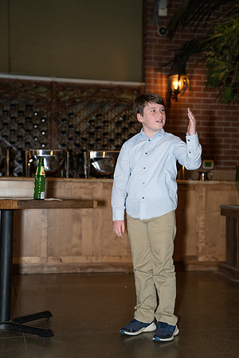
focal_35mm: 58
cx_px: 120
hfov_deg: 23.4
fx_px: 578
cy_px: 179
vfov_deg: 34.5
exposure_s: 1/125
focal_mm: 58
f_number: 2.8
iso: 2000
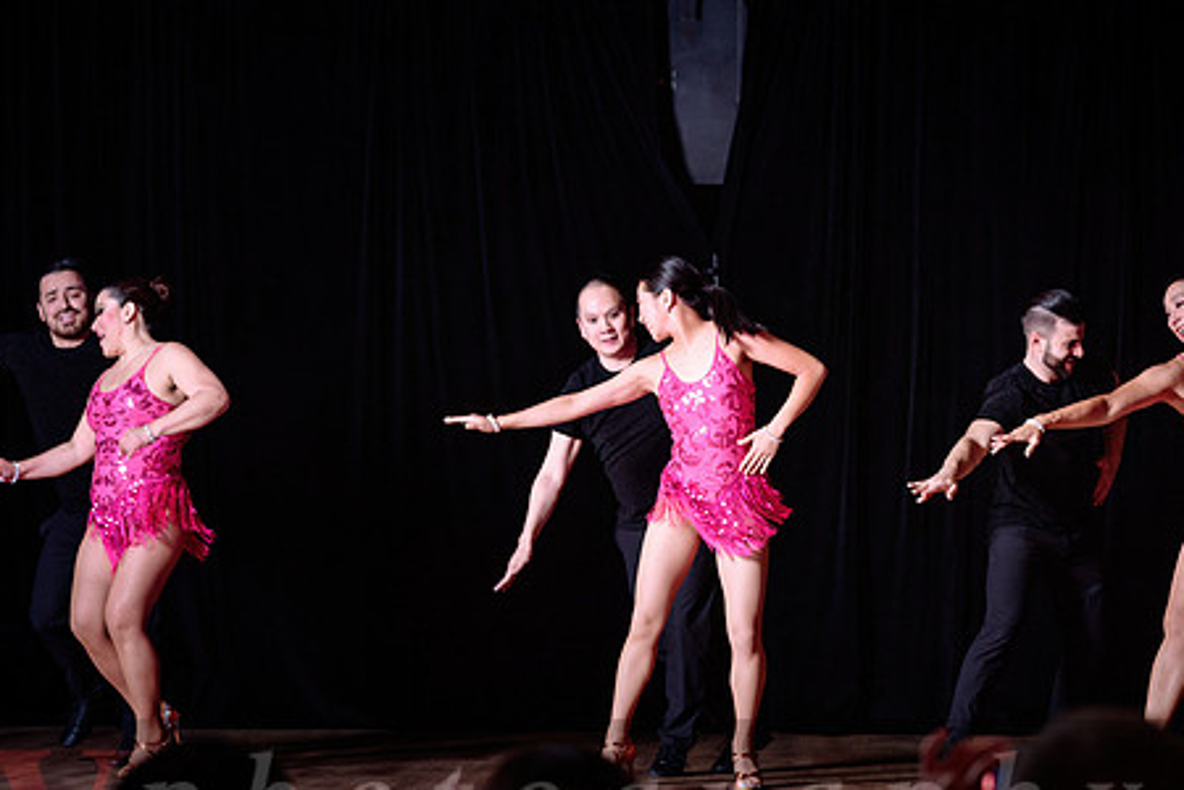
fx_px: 3453
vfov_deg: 13.0
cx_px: 722
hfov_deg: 19.4
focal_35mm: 105
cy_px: 400
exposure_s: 1/160
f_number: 3.2
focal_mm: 70
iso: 400
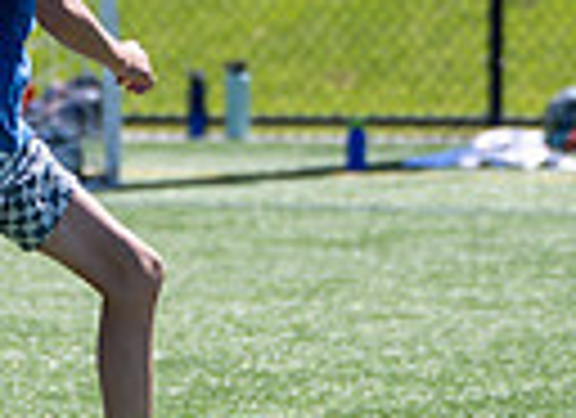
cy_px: 247
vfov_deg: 2.6
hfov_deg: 3.6
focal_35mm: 557
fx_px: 9165
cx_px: -117
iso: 40
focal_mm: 115
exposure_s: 1/800
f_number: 2.8
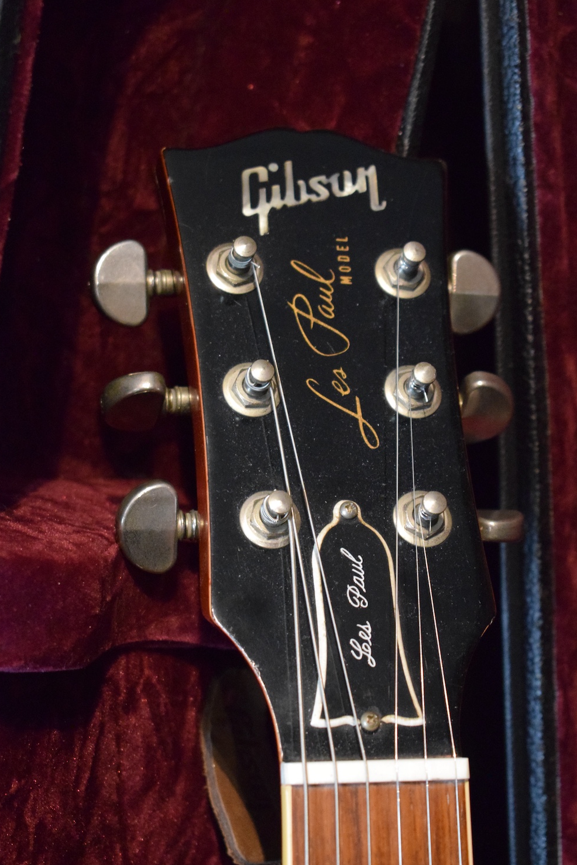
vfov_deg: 27.7
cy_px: 436
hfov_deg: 18.7
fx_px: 1755
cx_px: 286
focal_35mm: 73
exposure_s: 1/60
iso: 6400
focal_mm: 48
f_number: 5.3
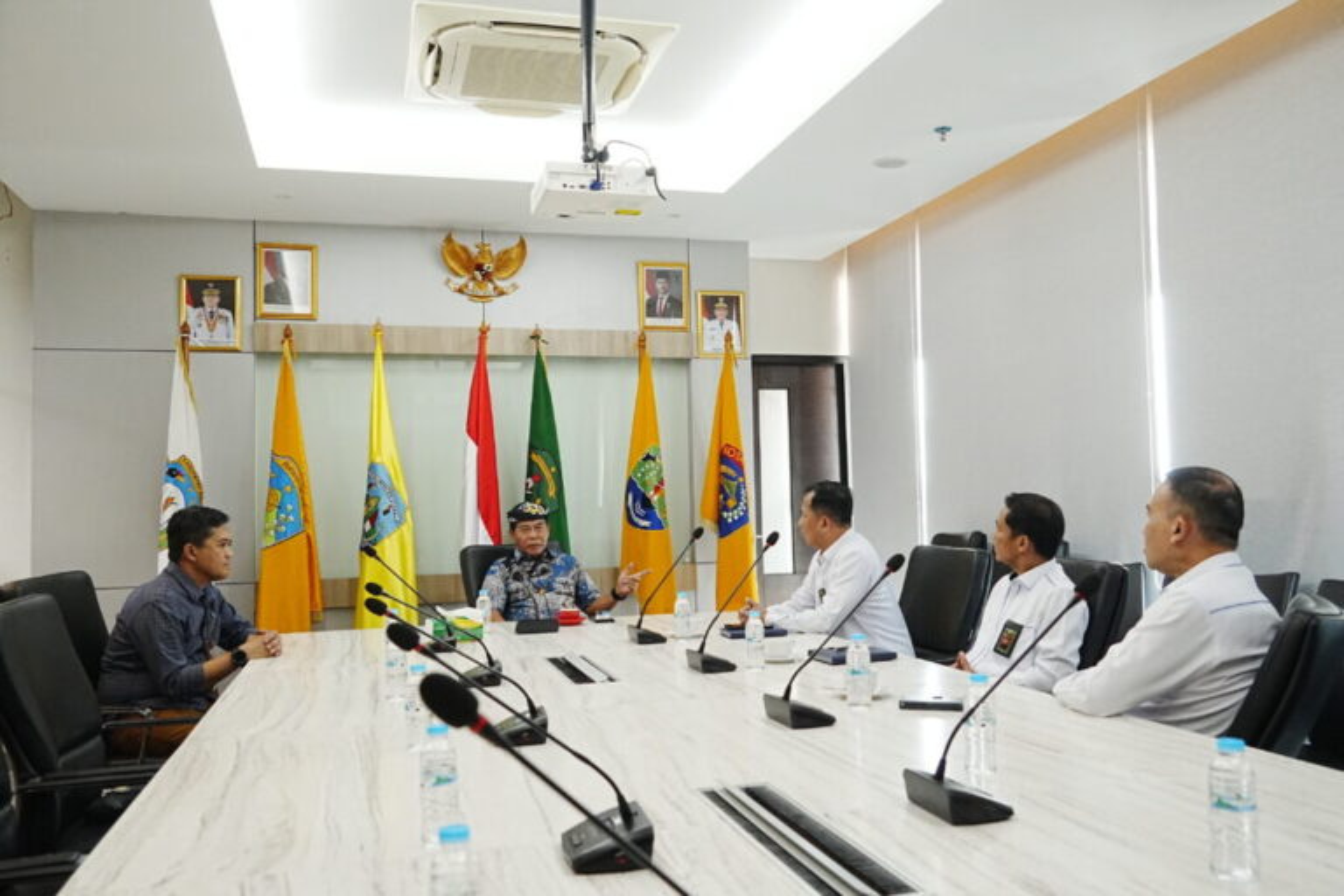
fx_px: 1083
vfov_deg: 45.0
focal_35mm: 29
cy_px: 448
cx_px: 672
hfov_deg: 63.7
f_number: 5
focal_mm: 29
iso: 5000
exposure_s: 1/100
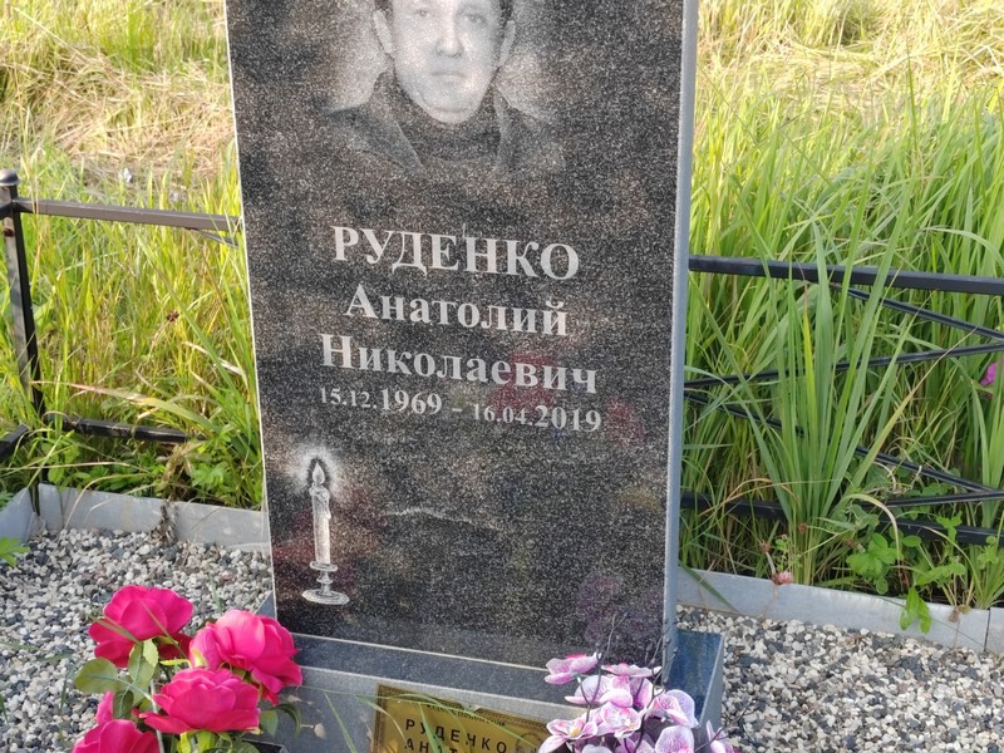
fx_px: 1624
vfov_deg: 26.1
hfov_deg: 34.3
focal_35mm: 56
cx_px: 502
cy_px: 376
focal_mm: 5.52
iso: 100
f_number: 1.9
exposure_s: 1/140
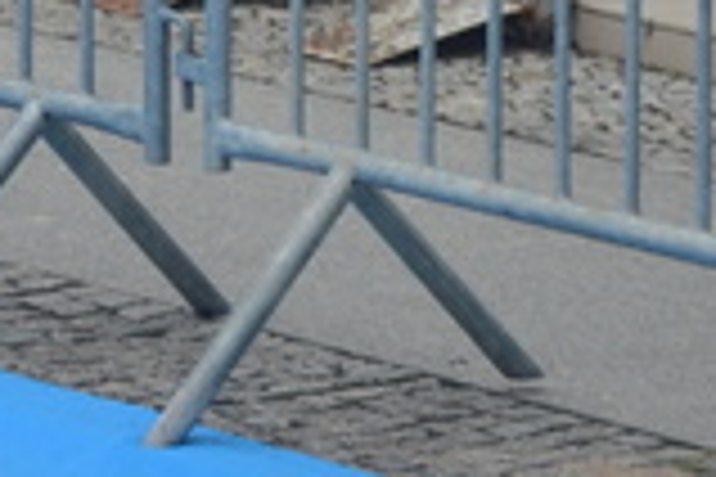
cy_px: -752
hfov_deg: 4.6
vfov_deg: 3.1
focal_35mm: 443
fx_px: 8804
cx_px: -304
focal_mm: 55
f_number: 5.6
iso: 400
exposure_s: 1/1250
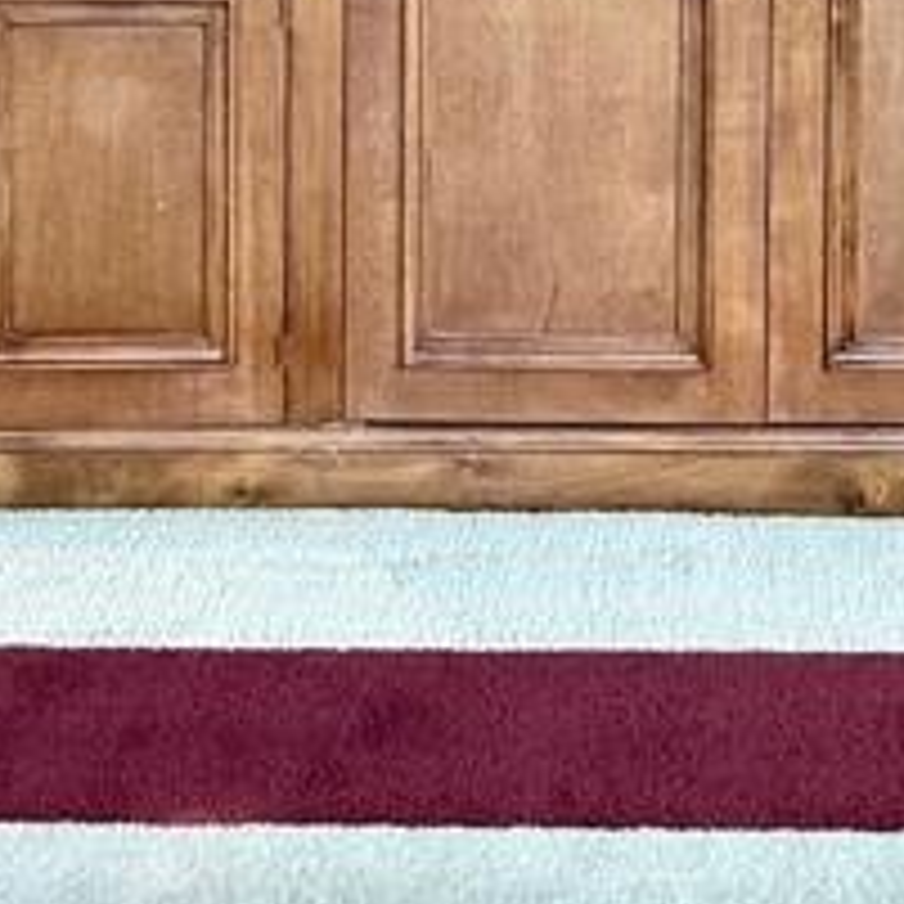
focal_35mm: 63
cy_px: -571
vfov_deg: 21.3
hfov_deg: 26.9
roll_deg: -0.7
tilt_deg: -1.1
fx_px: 1861
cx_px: 697
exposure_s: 1/60
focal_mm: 2.22
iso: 250
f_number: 2.2
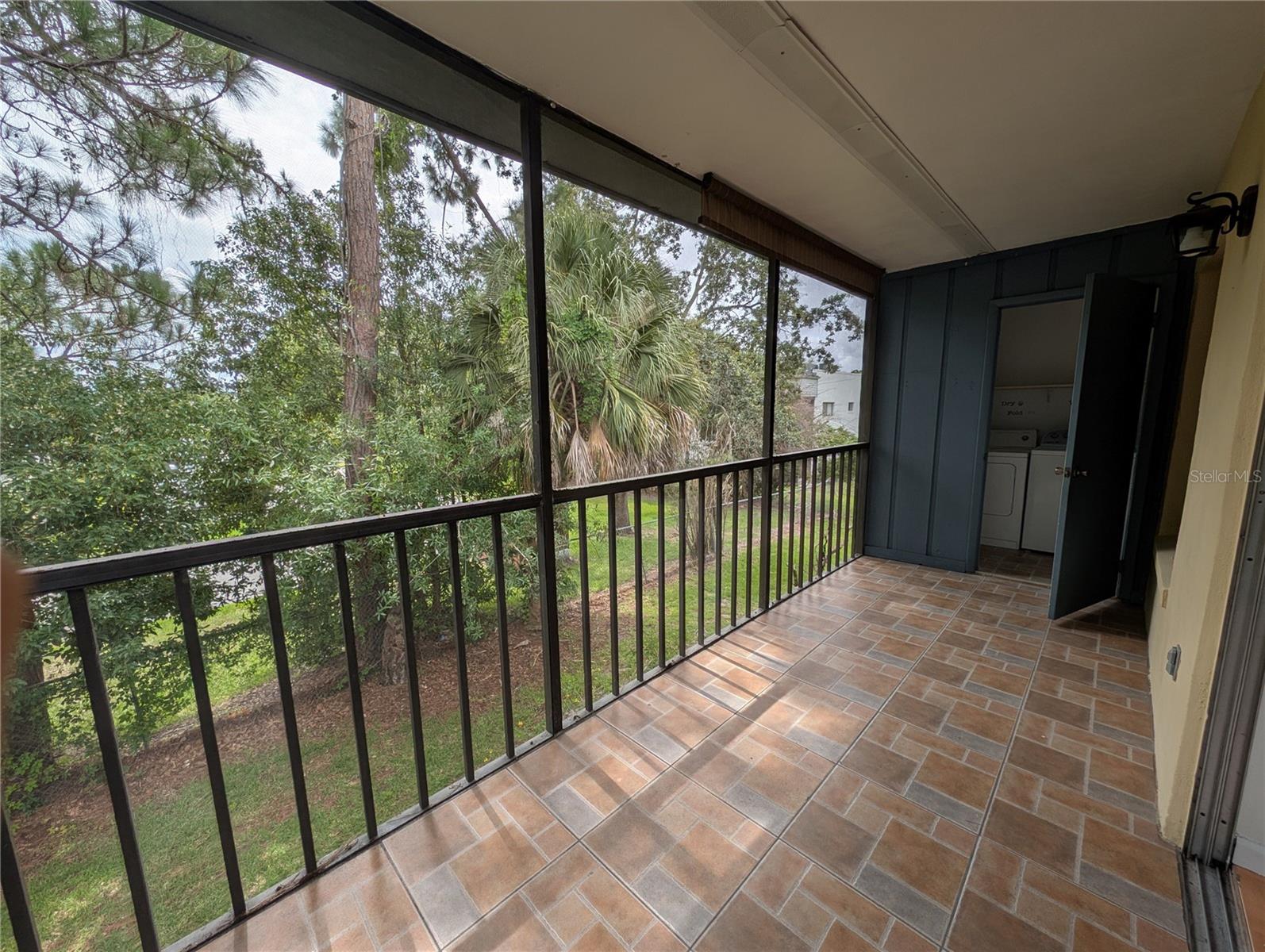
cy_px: 476
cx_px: 632
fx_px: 439
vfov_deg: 94.6
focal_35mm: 12
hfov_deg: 110.5
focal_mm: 2.23
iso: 35
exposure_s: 1/952
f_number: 1.95
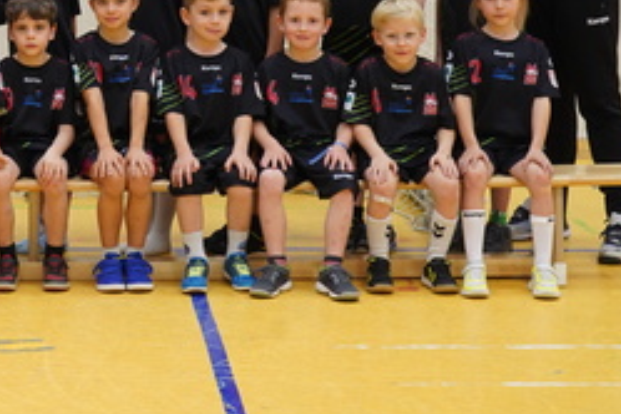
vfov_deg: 10.2
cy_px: 20
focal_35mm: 133
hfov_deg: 15.2
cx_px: 19
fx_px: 2294
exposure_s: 1/125
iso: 2000
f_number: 6.3
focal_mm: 52
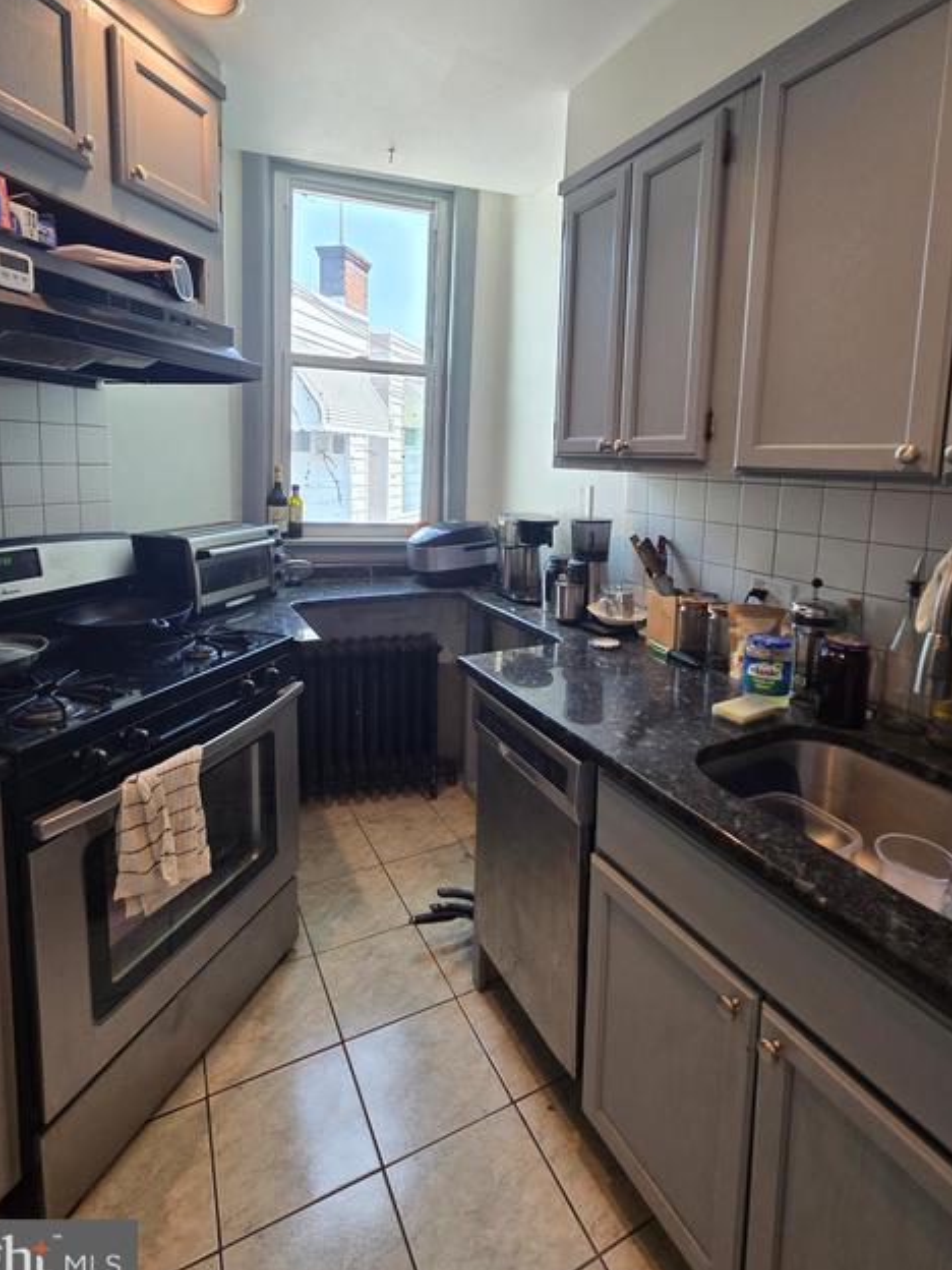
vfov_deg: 93.5
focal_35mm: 16
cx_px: 470
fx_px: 587
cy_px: 521
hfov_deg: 78.1
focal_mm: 2.2
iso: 100
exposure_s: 1/60
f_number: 2.2
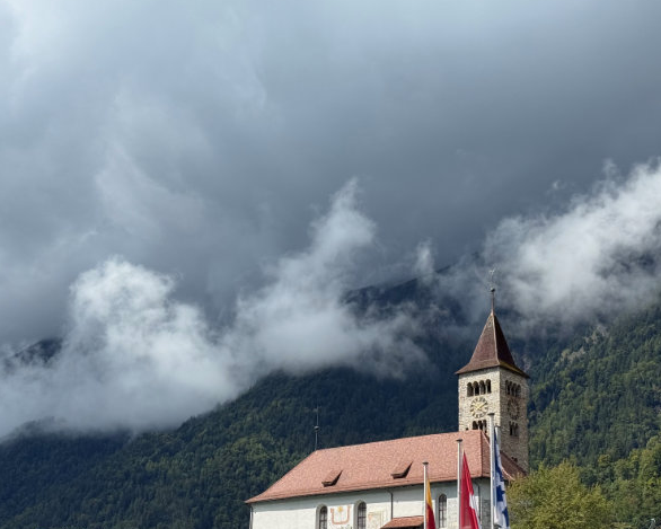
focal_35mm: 64
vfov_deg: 23.8
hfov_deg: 29.6
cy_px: 321
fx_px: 1252
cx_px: 303
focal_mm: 6.8
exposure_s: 1/4587
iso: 64
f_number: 1.8
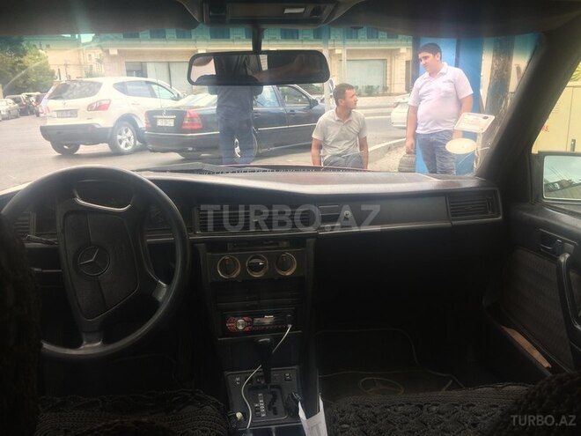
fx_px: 487
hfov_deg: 61.7
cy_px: 218
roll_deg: +2.6
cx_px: 290
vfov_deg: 48.2
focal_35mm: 29
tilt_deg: -12.3
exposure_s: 1/100
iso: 40
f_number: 2.2
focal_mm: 4.15
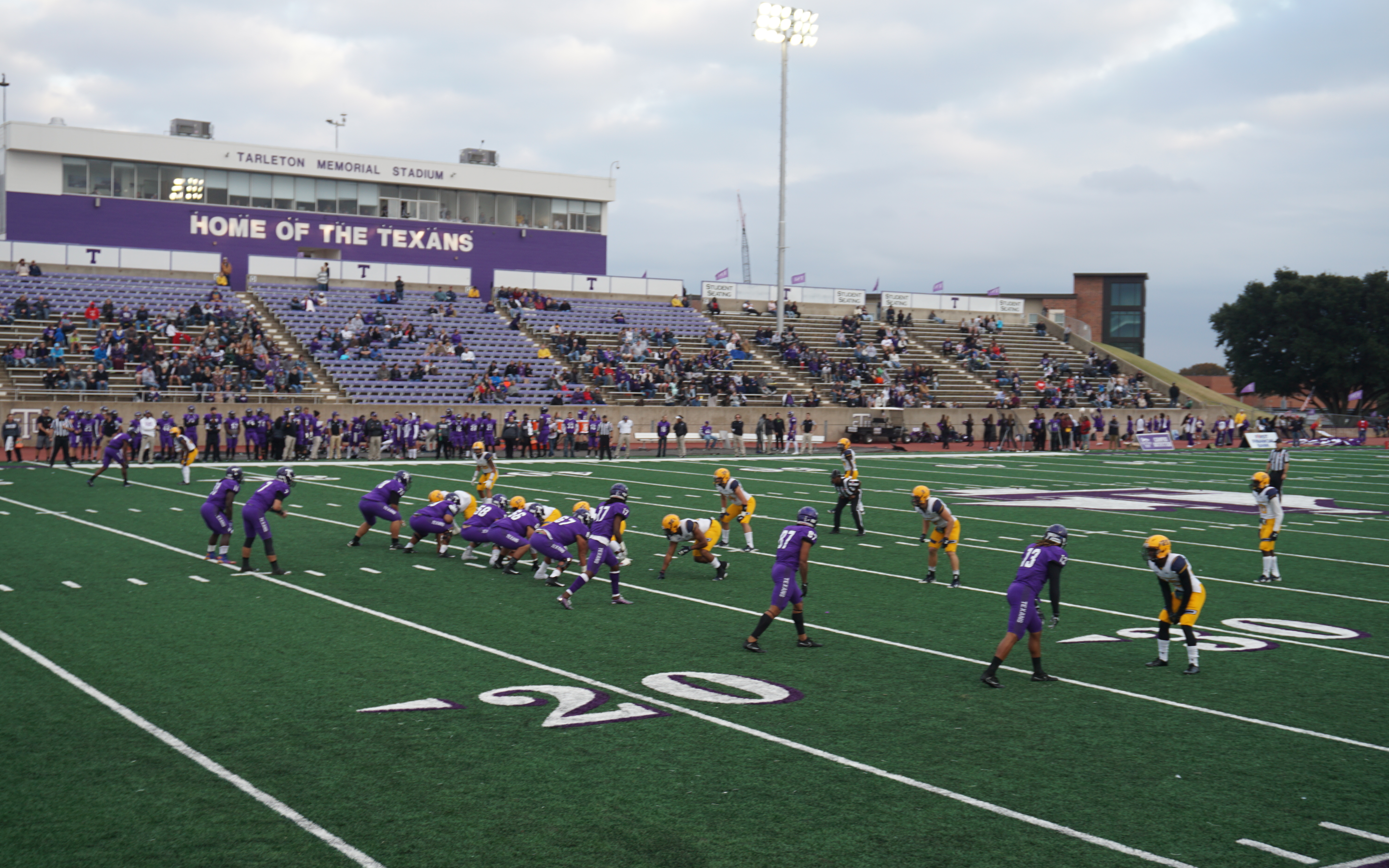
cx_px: 695
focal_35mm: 43
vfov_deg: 29.9
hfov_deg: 46.2
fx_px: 1628
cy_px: 429
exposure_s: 1/60
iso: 100
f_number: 5.6
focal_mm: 28
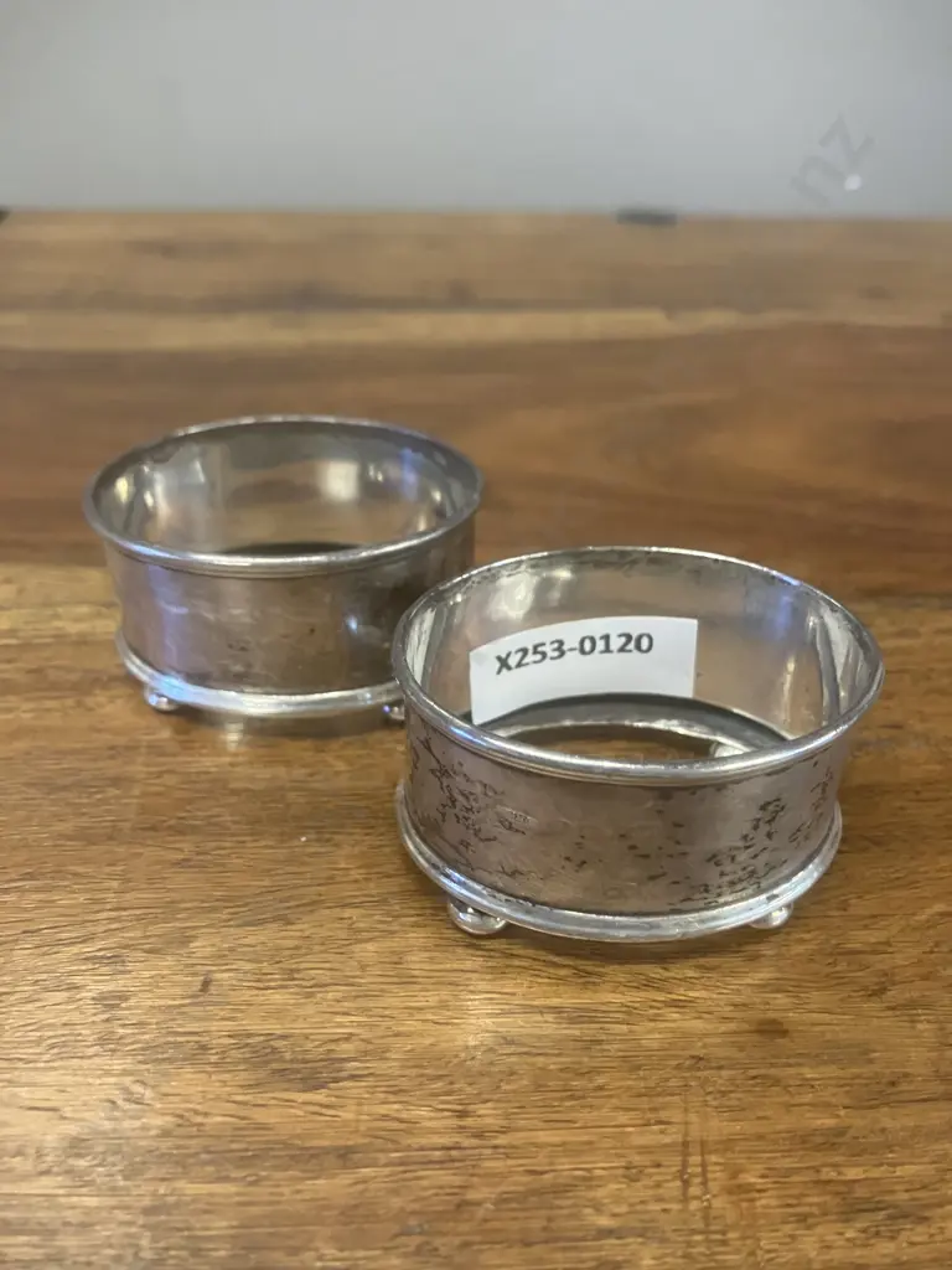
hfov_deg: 49.7
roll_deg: -1.3
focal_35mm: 28
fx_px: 1027
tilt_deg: -33.6
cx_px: 476
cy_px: 635
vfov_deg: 63.4
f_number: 1.8
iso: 320
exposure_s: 1/50
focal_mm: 3.99
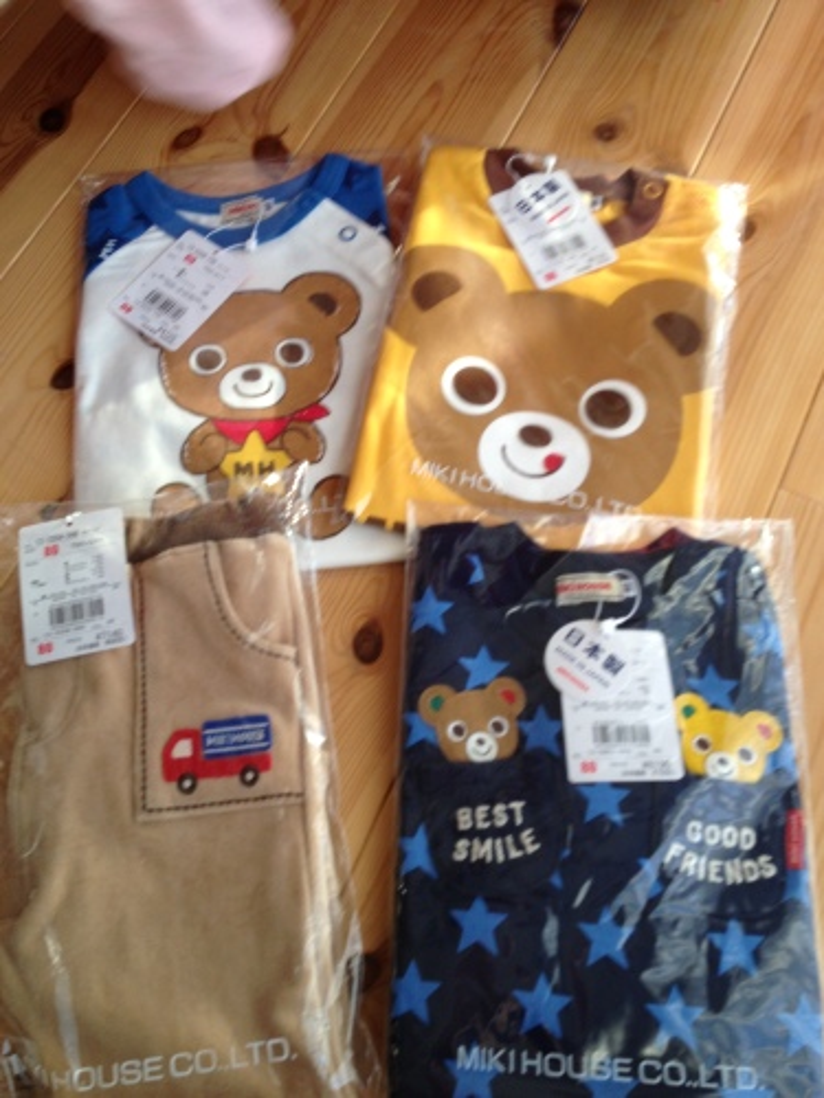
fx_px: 1111
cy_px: 549
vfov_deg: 52.6
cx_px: 412
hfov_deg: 40.7
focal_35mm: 35
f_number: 2.4
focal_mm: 4.28
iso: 64
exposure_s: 1/60
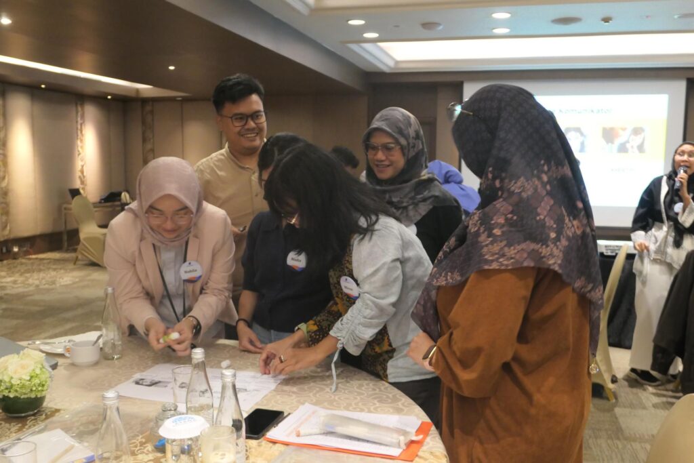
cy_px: 232
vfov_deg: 37.9
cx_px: 347
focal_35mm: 35
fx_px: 675
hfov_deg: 54.4
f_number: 2.8
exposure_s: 1/60
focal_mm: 12.8
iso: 1600
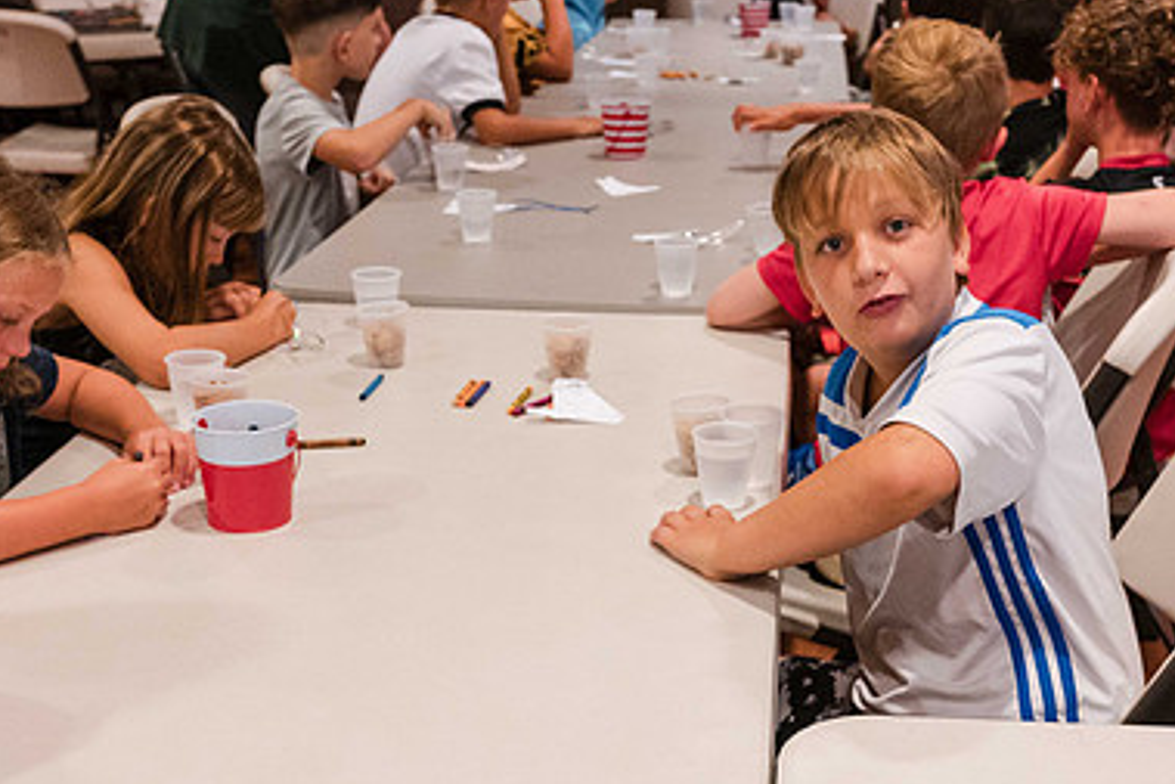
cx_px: 641
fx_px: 1861
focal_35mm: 57
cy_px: 380
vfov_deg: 23.8
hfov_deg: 35.0
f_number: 5.6
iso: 6400
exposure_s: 1/125
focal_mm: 35
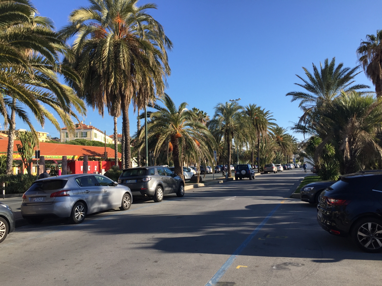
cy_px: 143
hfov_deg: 61.7
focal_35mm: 29
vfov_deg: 48.2
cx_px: 191
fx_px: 320
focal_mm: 4.15
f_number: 2.2
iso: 32
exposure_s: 1/1199
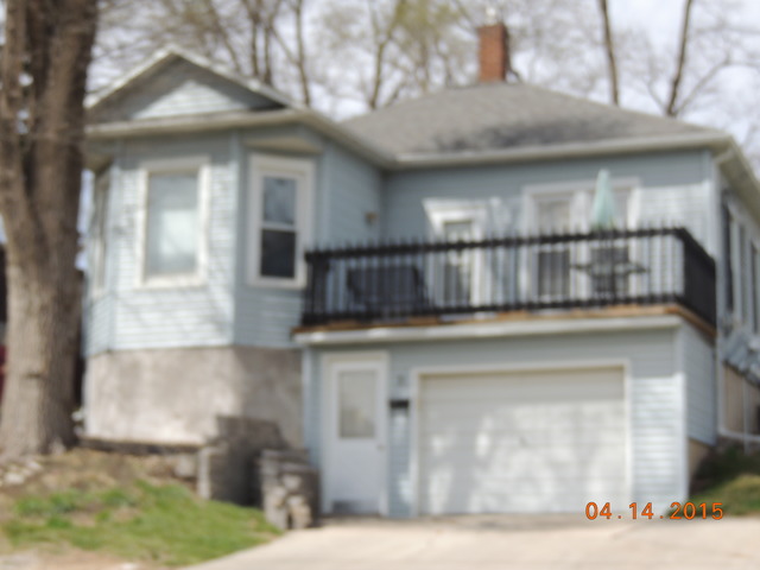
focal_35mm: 70
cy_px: 285
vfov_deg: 21.0
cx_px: 380
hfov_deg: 27.8
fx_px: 1537
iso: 100
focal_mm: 12.4
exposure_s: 1/640
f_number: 3.9
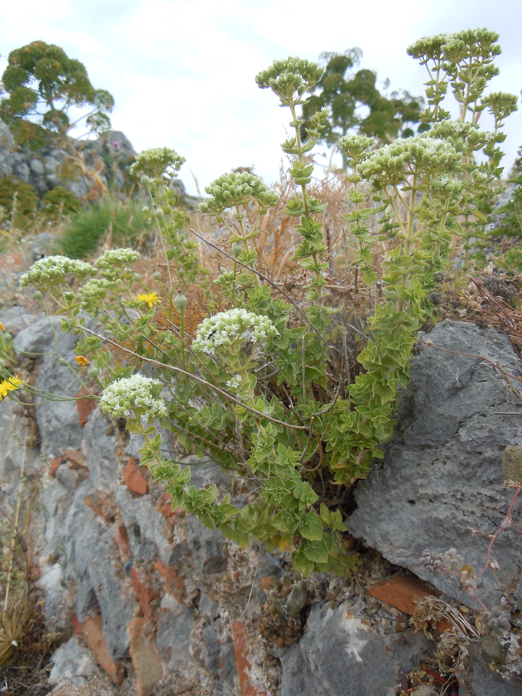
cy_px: 348
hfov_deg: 46.8
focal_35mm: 30
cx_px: 261
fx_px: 603
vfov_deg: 60.0
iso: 100
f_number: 3.5
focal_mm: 5.4
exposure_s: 1/320
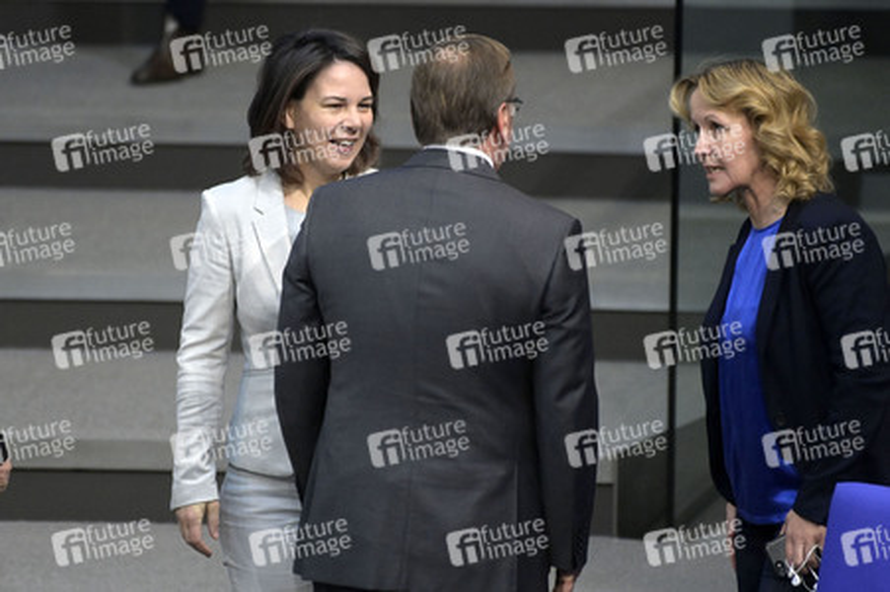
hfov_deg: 4.1
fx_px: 12352
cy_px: 296
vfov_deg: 2.7
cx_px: 445
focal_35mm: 500
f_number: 5.6
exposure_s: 1/320
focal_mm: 500
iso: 10000
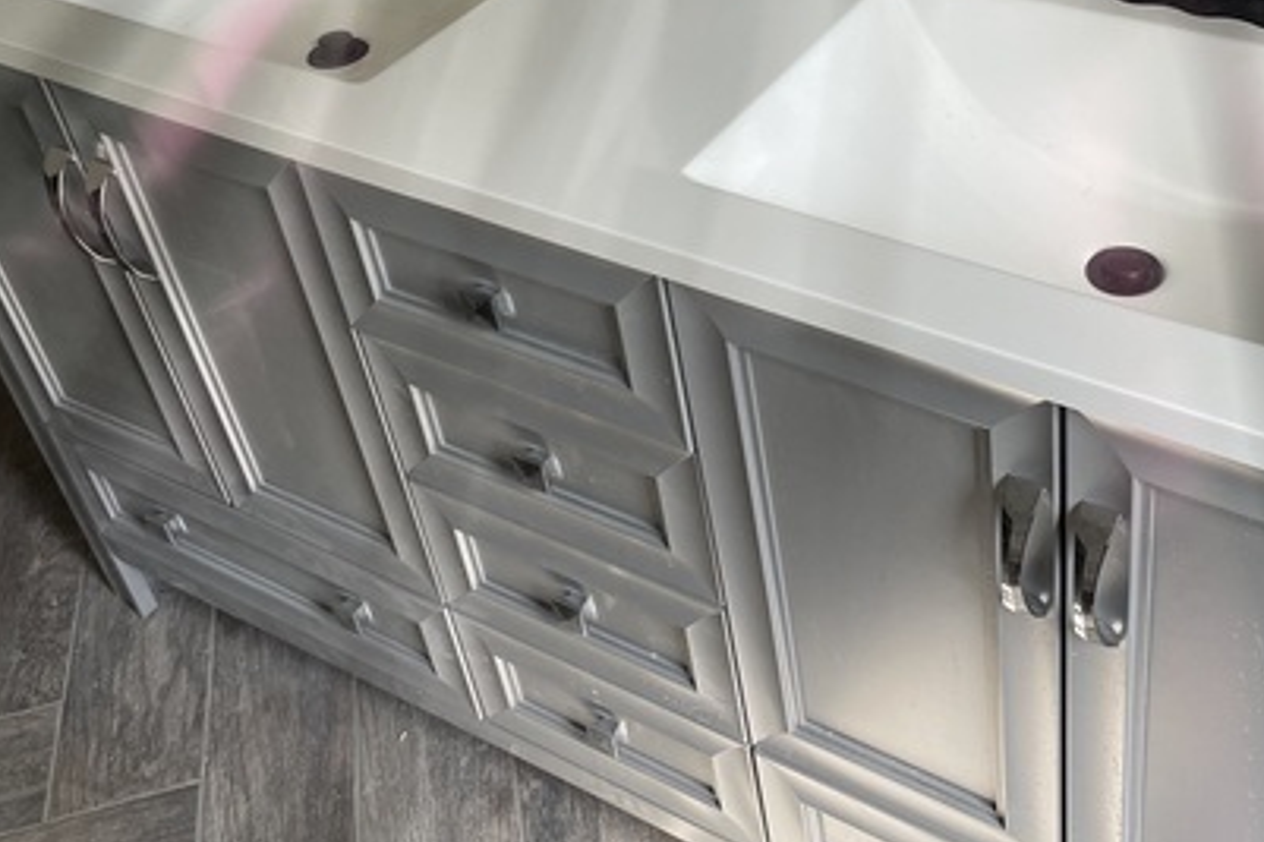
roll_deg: +5.7
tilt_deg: -36.2
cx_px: 837
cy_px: 192
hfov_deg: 43.1
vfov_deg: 29.3
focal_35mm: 45
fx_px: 1579
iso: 64
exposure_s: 1/121
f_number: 1.6
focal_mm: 4.2
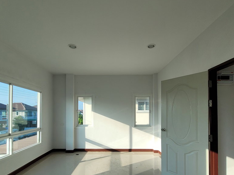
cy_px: 113
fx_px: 122
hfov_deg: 87.7
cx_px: 111
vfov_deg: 70.1
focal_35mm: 18
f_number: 2.2
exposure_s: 1/568
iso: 40
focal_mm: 1.74
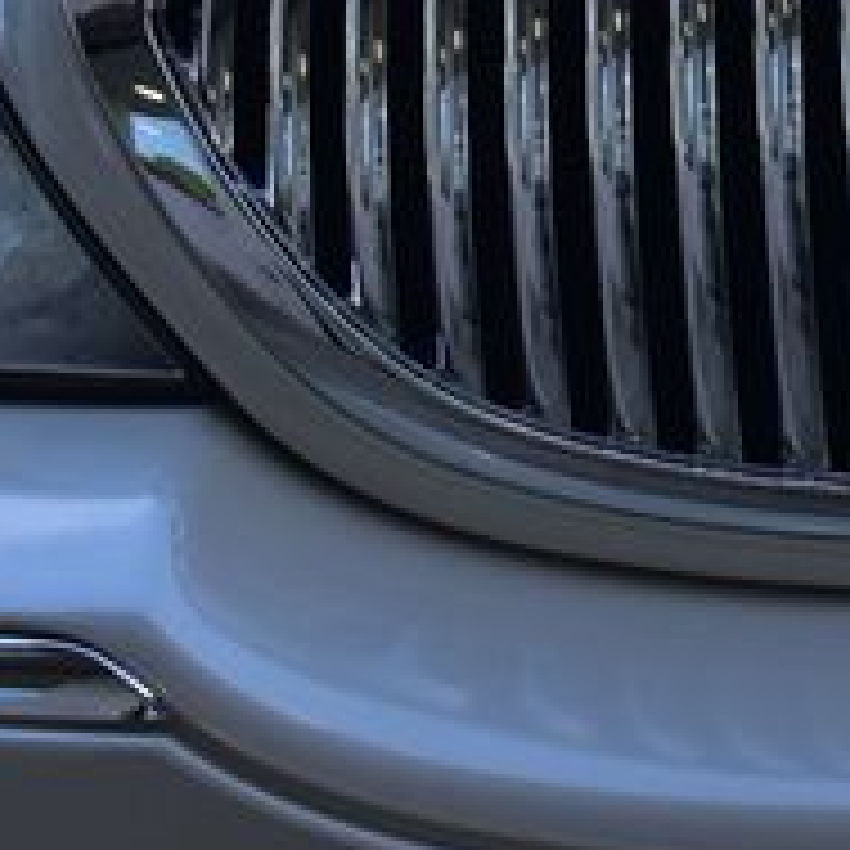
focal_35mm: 99
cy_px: -54
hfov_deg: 16.3
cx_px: 1174
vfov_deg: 17.0
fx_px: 2763
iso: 400
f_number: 10
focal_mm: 23
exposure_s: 1/200
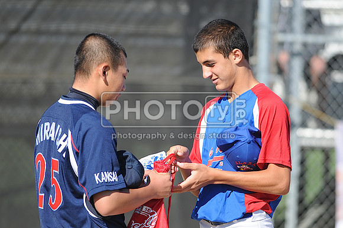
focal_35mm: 450
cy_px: 114
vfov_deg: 3.0
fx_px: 4281
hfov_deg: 4.6
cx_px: 172
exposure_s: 1/1250
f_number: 4
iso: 200
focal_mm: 300
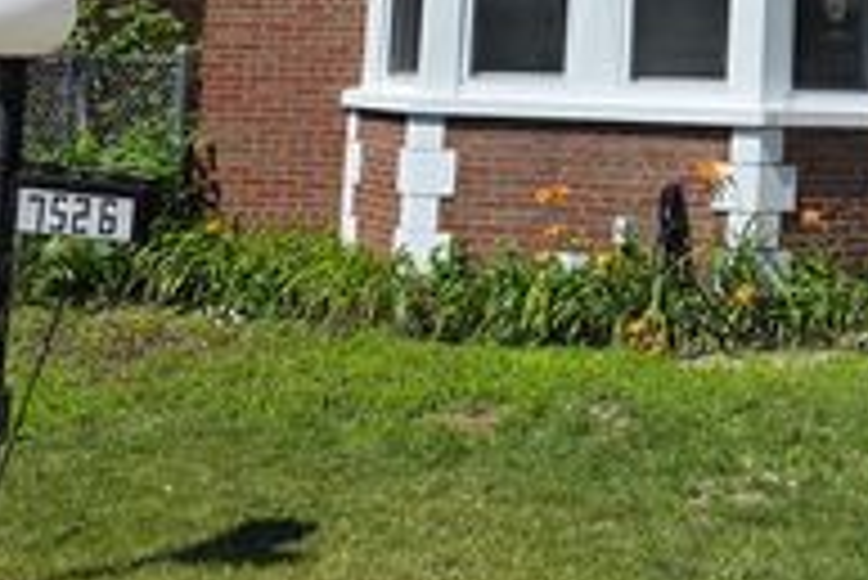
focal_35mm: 62
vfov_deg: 20.8
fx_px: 1496
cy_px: -74
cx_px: 828
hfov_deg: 30.5
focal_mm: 6.3
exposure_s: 1/1061
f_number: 1.7
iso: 12
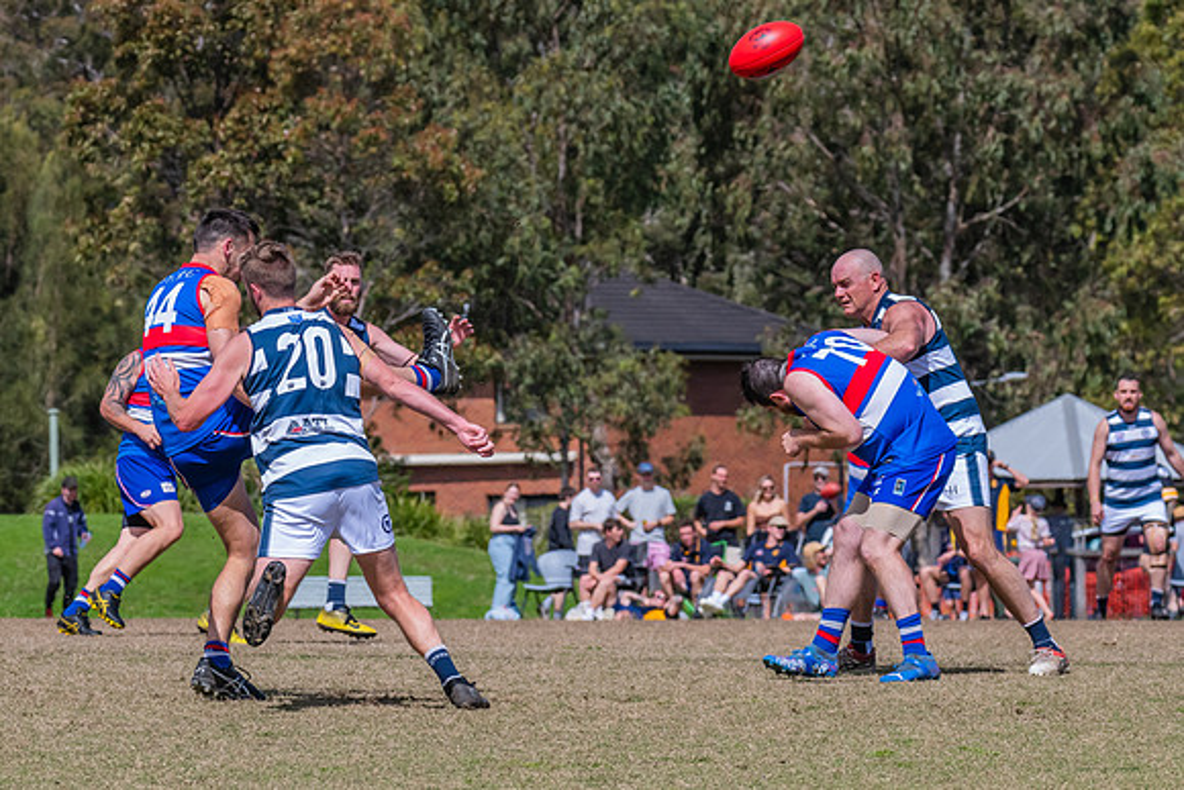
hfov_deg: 6.7
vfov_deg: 4.4
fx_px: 10167
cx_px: 328
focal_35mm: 309
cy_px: 425
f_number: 9
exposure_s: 1/1600
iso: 800
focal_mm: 210
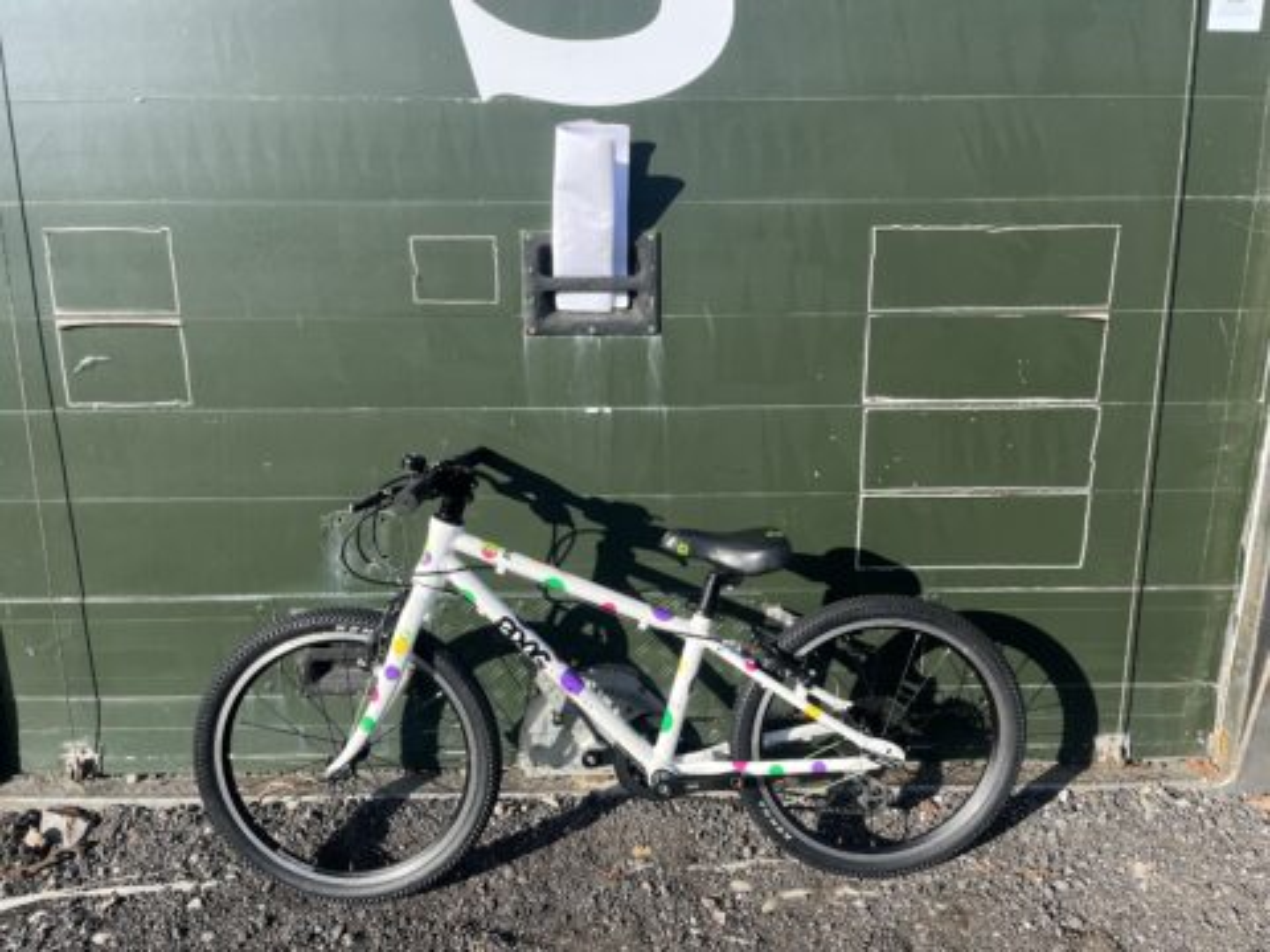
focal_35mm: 26
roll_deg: +1.8
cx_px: 635
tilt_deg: -14.6
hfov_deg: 67.3
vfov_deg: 53.1
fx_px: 954
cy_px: 476
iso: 50
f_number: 1.6
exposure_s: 1/1517
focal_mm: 5.1
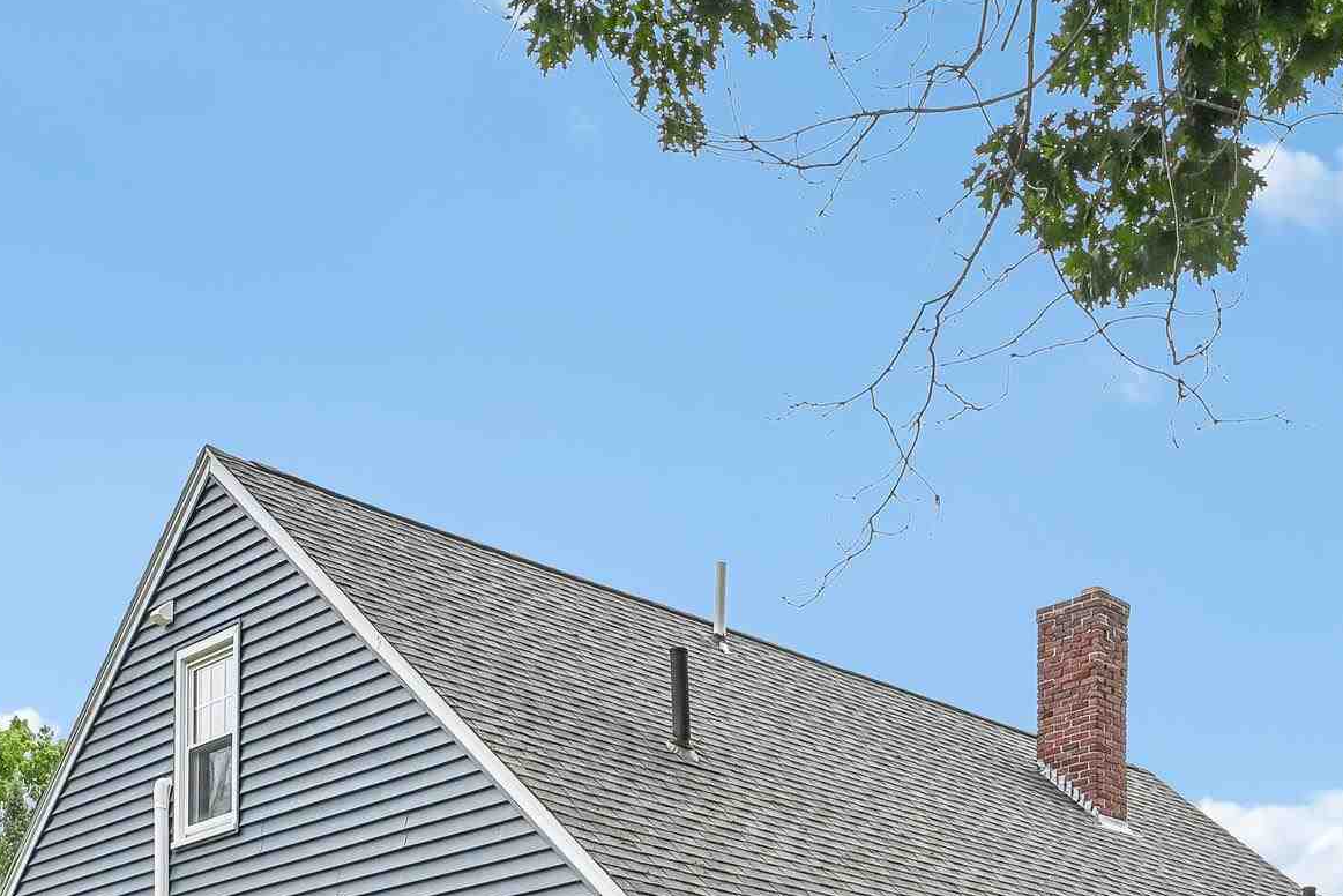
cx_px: 995
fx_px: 1828
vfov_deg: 24.9
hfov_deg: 39.3
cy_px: 1076
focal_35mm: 49
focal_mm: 19
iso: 400
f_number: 8
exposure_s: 1/400
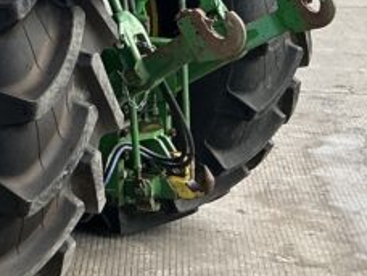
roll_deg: -0.6
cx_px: -130
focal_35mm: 126
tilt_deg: -0.1
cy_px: -108
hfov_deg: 14.8
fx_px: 1336
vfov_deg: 11.4
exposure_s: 1/749
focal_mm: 3
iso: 25
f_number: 1.8
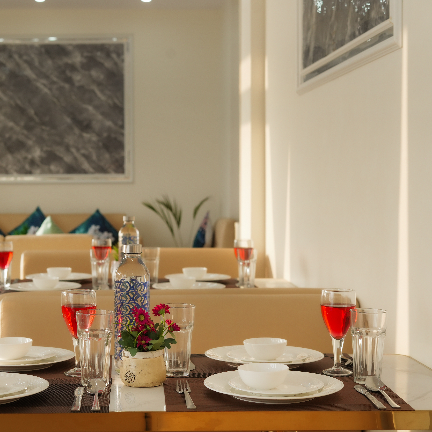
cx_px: 157
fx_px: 960
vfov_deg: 25.4
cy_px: 206
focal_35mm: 68
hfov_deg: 25.3
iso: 640
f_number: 5
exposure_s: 1/250
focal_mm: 50
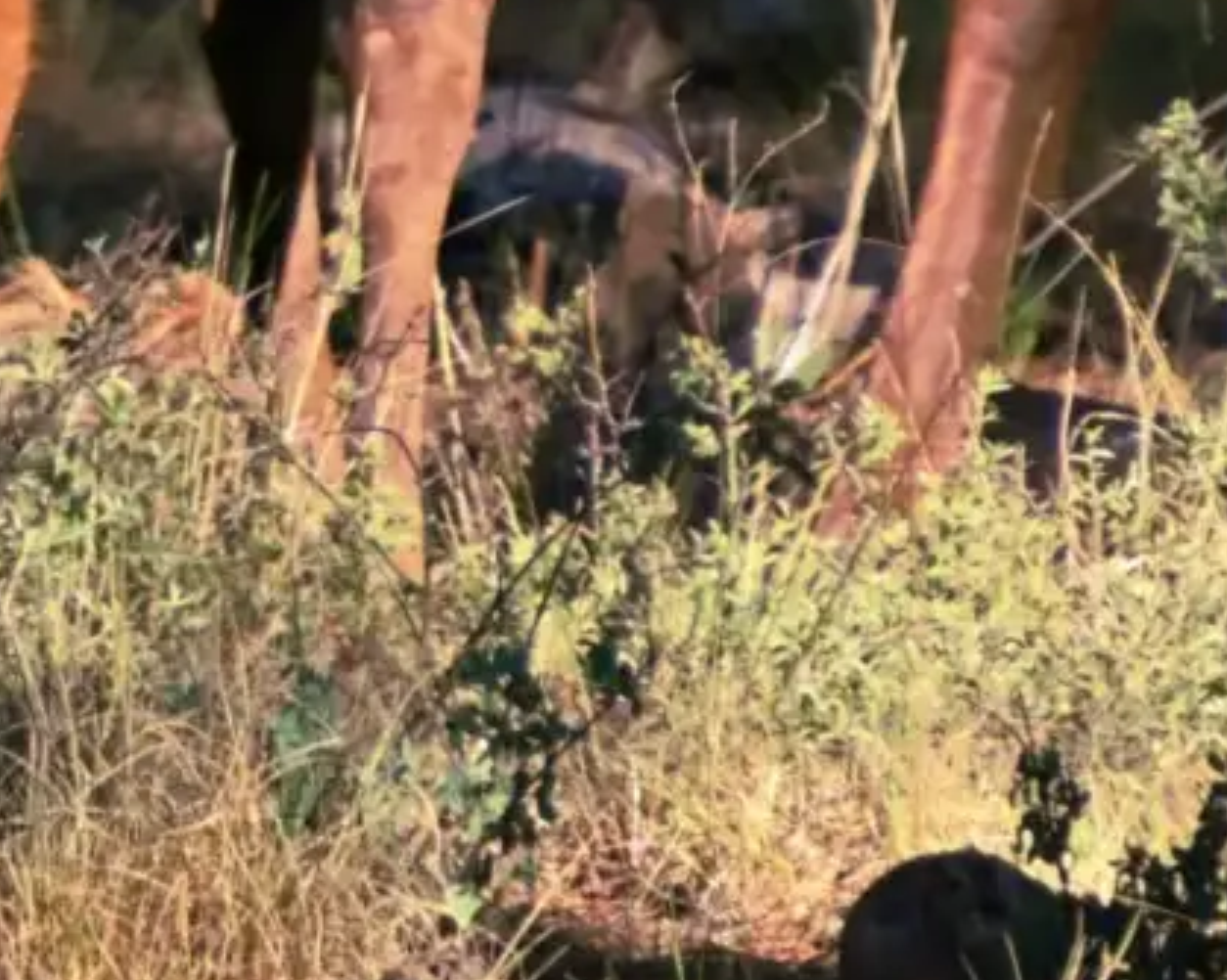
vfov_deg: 0.6
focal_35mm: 2425
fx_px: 88021
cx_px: -1221
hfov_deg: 0.8
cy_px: -560
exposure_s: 1/500
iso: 400
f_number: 6.3
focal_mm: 300
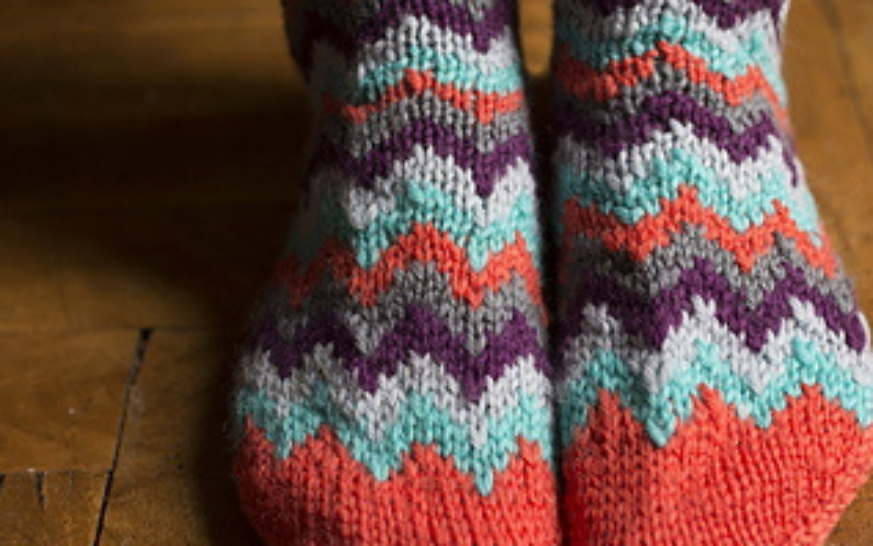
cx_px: 559
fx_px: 1713
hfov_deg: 28.5
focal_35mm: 72
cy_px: 258
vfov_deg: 18.1
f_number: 2.8
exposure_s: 1/250
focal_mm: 35
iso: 800
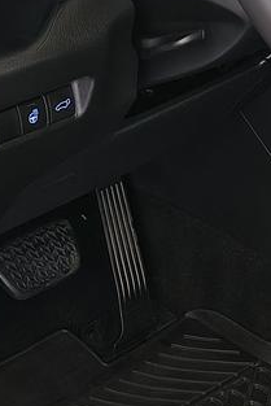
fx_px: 1150
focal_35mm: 102
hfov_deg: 13.3
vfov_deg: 19.7
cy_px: 362
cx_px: 233
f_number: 1.8
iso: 987
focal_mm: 5.56
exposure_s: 1/60
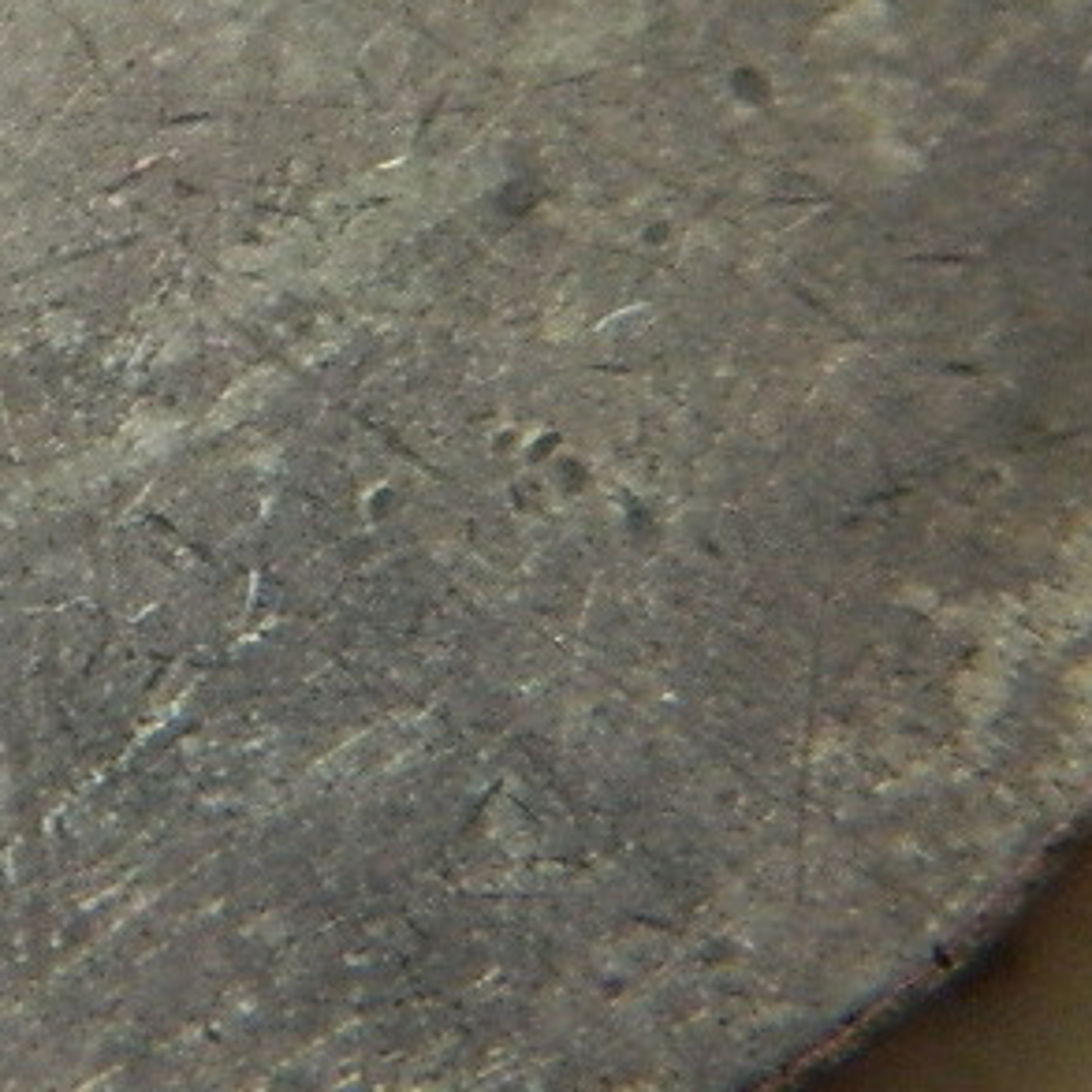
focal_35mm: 176
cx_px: -205
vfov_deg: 9.9
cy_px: 138
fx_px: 6282
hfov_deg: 9.8
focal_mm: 10.2
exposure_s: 1/20
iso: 400
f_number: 3.8
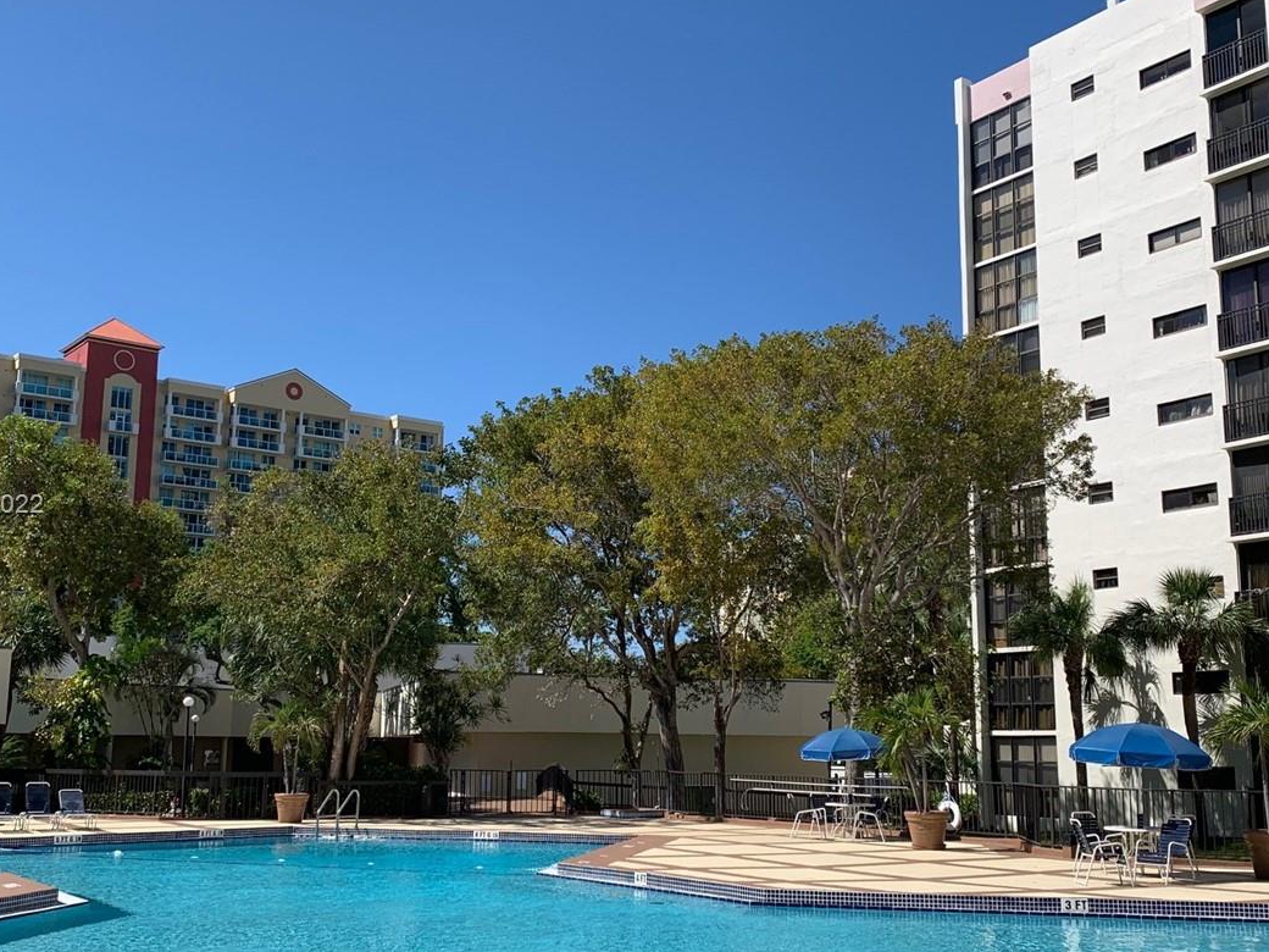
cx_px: 630
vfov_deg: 35.9
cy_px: 507
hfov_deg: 46.8
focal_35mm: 40
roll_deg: -0.7
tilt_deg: +9.5
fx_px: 1466
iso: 25
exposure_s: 1/3185
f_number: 1.8
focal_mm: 4.25
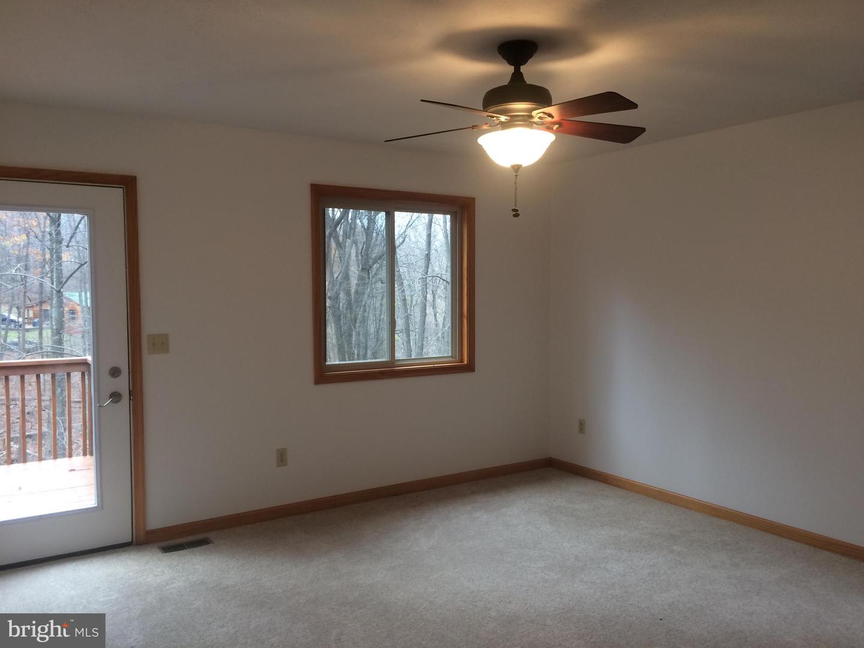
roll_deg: +0.0
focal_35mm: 29
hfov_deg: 61.7
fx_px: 724
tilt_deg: -4.3
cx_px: 432
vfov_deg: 48.2
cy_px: 324
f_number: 2.2
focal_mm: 4.15
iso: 40
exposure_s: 1/30
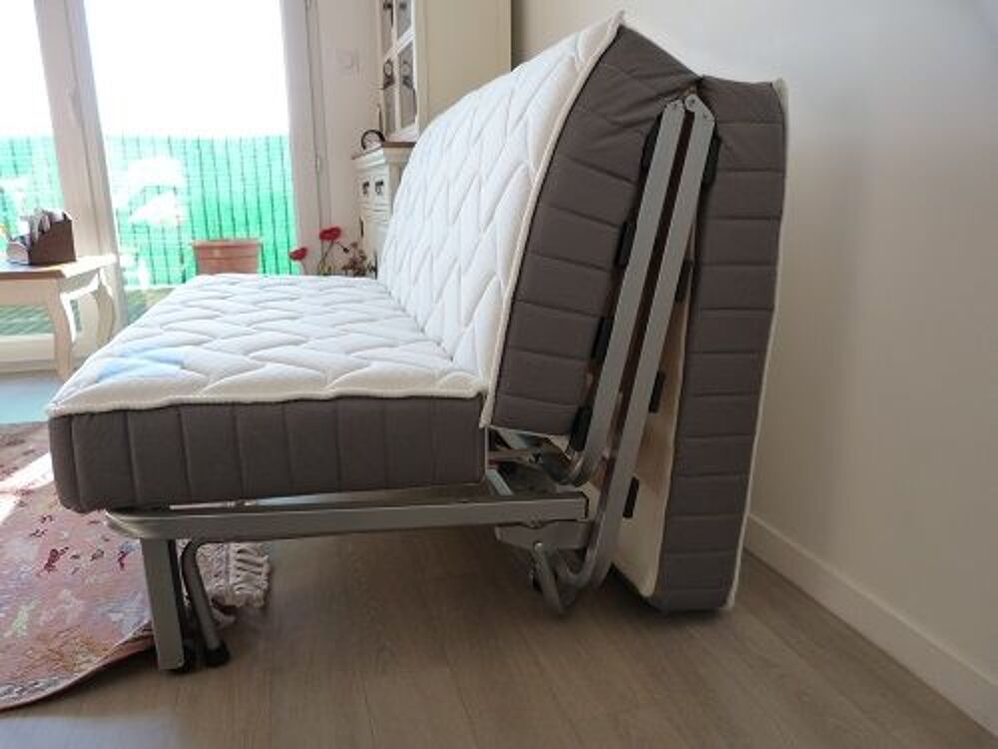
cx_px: 499
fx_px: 721
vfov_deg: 54.9
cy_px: 374
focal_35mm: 25
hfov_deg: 69.4
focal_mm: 4.5
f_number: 2.8
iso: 125
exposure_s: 1/80
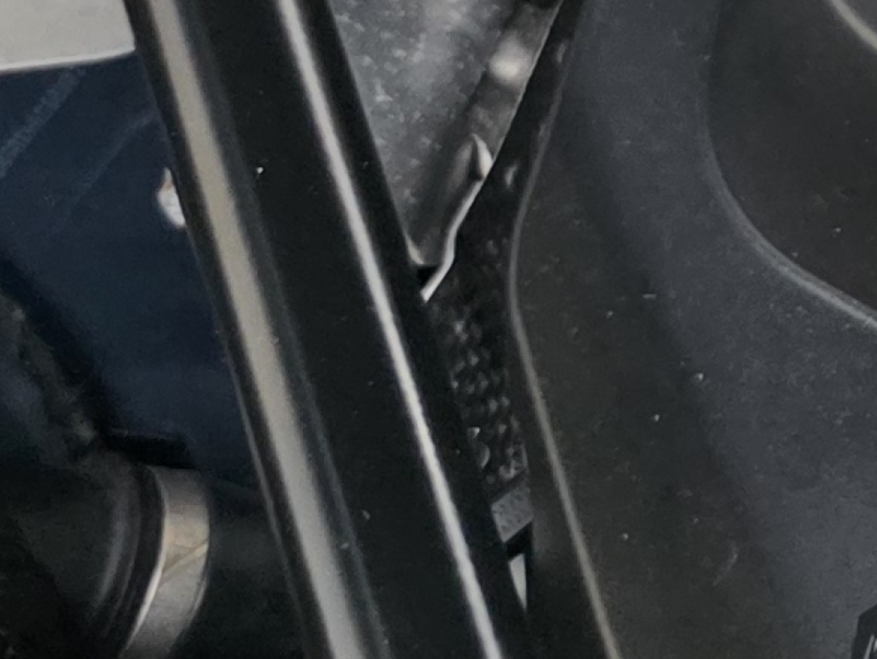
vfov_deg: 8.9
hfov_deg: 10.5
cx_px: 2208
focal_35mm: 158
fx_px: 4005
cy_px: -662
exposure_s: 1/120
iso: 1000
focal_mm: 6.3
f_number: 1.7
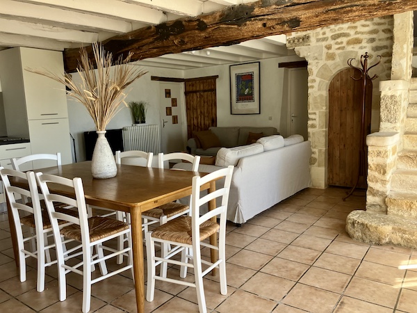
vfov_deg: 49.7
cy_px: 156
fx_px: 337
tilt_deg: -8.6
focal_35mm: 28
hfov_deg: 63.4
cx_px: 208
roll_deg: +2.9
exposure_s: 1/121
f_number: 1.8
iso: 64
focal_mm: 3.99
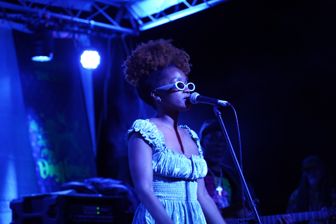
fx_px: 980
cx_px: 168
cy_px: 112
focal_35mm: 105
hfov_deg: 19.5
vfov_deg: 13.0
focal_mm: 105
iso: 5000
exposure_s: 1/160
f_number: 4
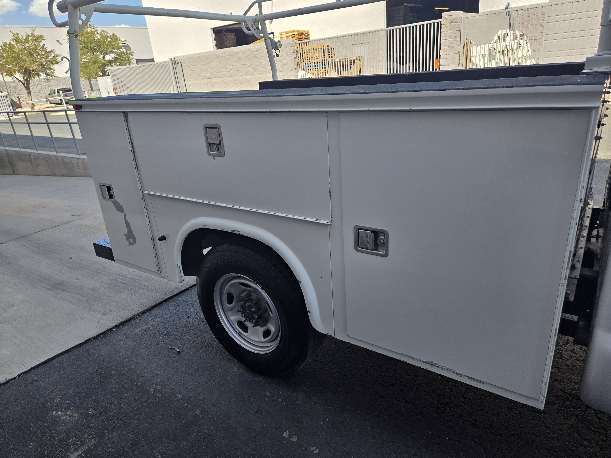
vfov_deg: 58.9
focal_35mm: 23
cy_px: 229
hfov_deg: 73.9
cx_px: 306
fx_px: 406
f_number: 1.8
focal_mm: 5.4
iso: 25
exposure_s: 1/857
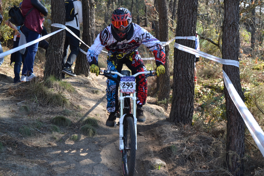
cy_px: 88
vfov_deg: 18.2
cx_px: 132
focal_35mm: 75
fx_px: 550
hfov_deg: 27.0
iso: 720
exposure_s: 1/500
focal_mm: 50
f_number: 5.6
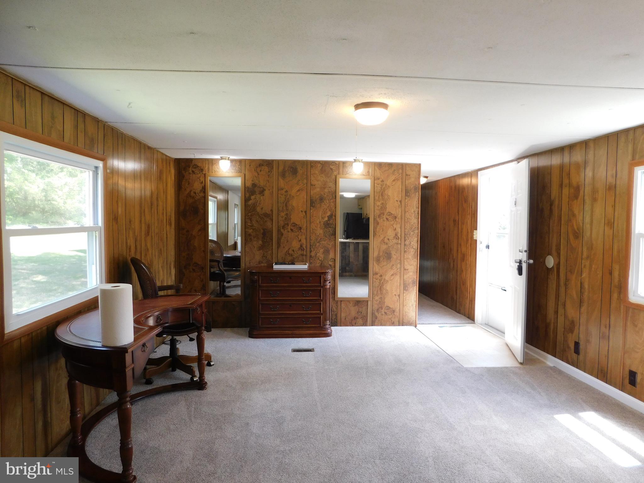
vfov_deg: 58.9
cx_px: 322
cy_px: 242
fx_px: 428
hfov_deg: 73.9
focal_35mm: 23
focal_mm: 4
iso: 125
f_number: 3
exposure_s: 1/40
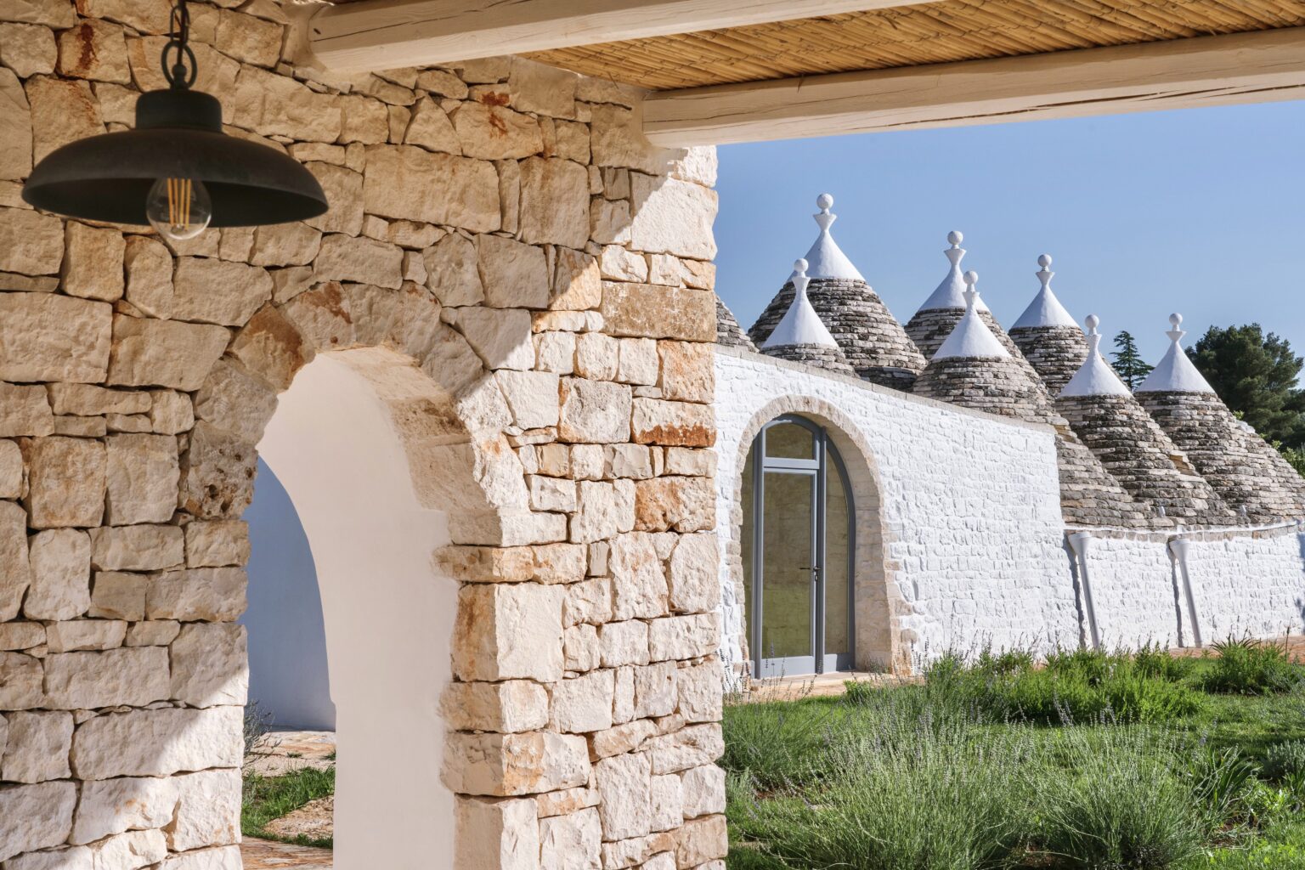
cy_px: 435
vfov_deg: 27.5
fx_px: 1776
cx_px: 652
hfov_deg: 40.3
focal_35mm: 49
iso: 500
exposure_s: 1/400
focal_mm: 49
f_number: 16
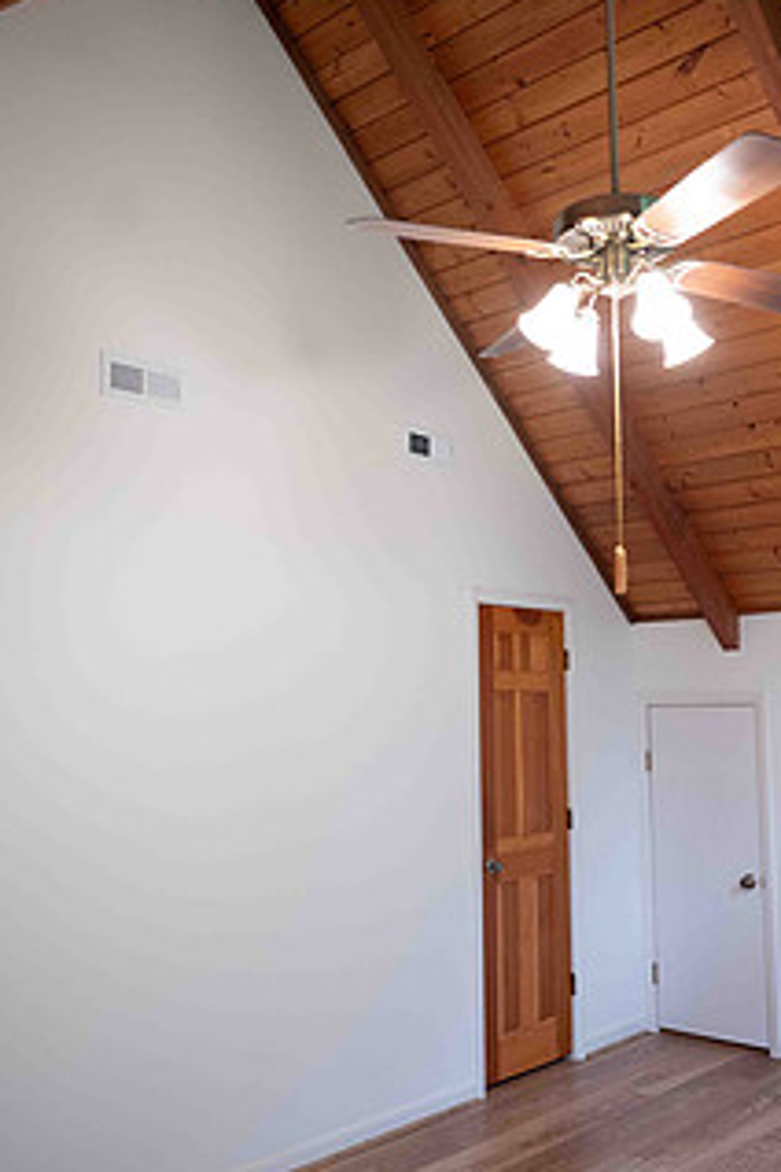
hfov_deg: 38.3
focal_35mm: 34
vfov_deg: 55.8
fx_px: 1106
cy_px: 597
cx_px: 534
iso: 2000
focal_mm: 24
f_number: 2.5
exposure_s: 1/250
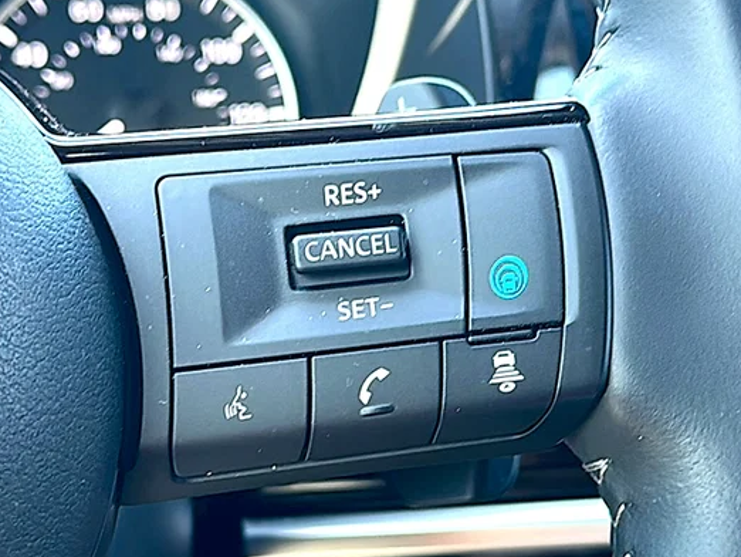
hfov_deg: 30.7
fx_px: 1349
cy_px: 264
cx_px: 366
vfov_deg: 23.3
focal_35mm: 63
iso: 64
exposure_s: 1/56
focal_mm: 6.86
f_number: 1.78
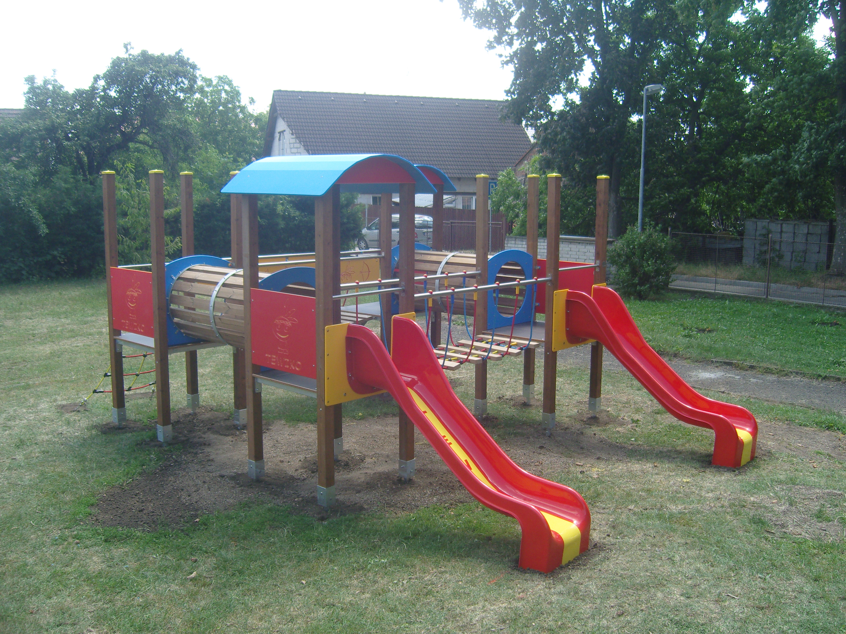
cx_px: 423
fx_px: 831
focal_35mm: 34
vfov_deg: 41.8
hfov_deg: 54.0
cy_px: 317
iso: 100
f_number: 2.8
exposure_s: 1/500
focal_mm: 7.3
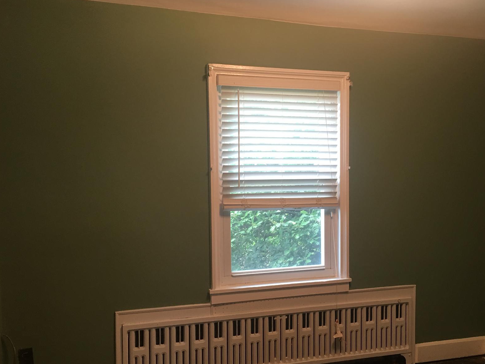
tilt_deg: -3.2
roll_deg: +0.9
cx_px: 280
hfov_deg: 48.8
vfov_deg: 37.6
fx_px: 532
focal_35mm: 38
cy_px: 212
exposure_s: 1/15
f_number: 2.2
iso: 40
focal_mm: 4.15
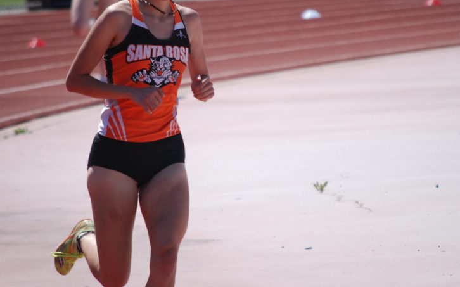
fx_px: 5413
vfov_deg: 3.0
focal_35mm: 432
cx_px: 233
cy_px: 114
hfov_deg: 4.9
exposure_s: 1/1250
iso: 400
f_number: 5.6
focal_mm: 200
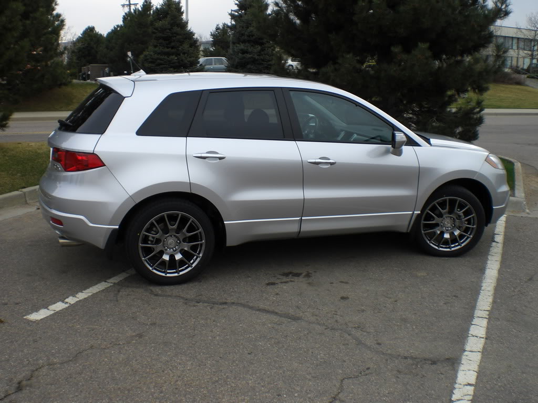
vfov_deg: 37.7
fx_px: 591
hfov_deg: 49.0
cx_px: 269
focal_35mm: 38
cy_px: 202
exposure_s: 1/160
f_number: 4.4
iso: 50
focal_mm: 6.3
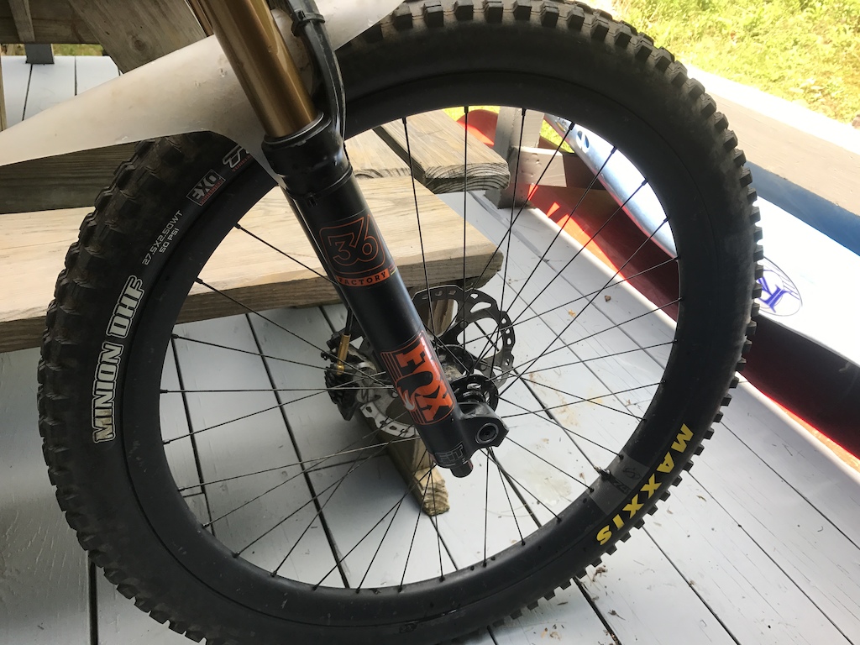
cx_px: 430
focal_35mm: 28
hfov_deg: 63.4
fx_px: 696
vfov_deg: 49.7
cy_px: 322
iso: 20
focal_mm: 3.99
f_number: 1.8
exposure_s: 1/326
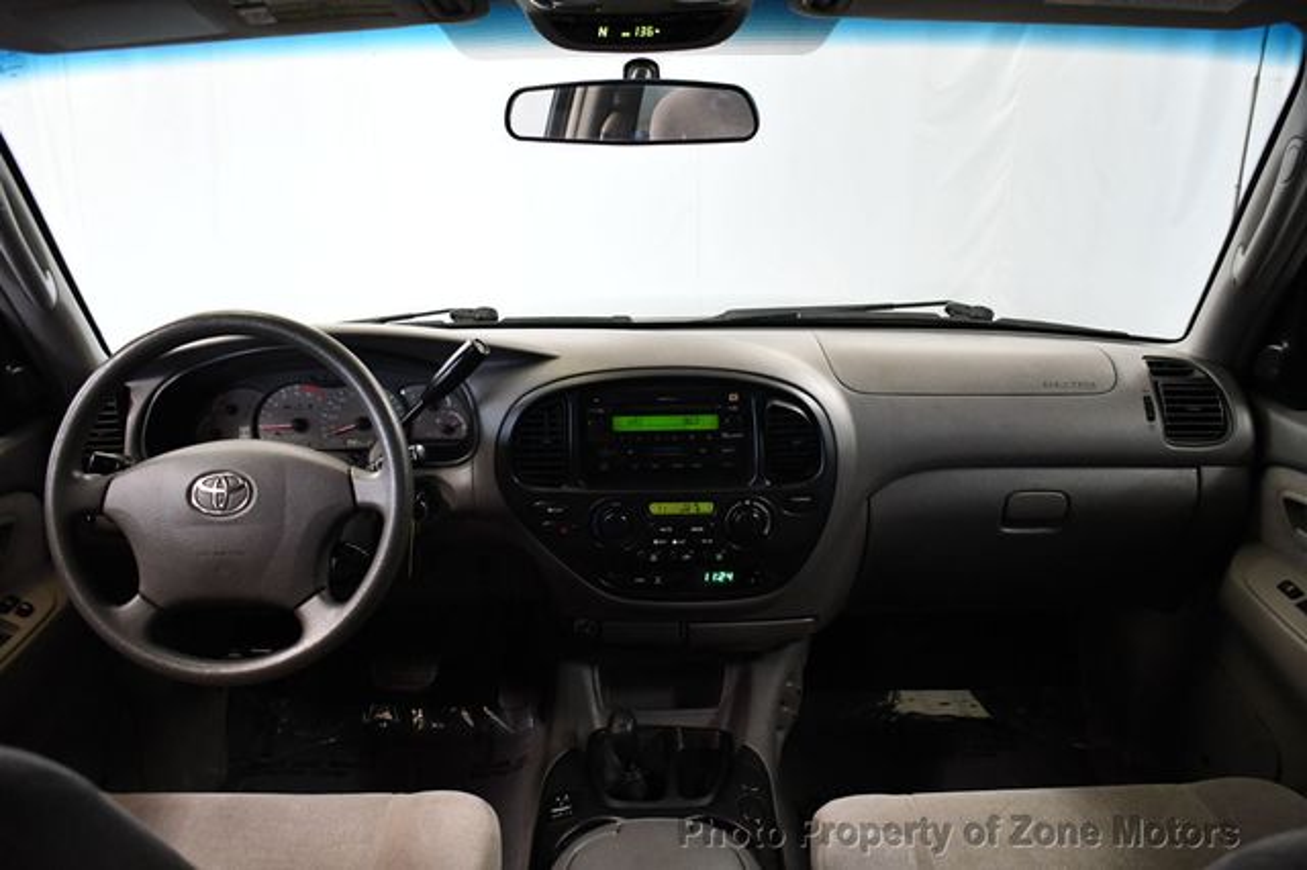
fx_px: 1089
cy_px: 435
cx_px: 654
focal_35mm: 30
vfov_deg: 43.6
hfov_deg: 62.0
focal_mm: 20
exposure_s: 1/125
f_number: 3.5
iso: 3200
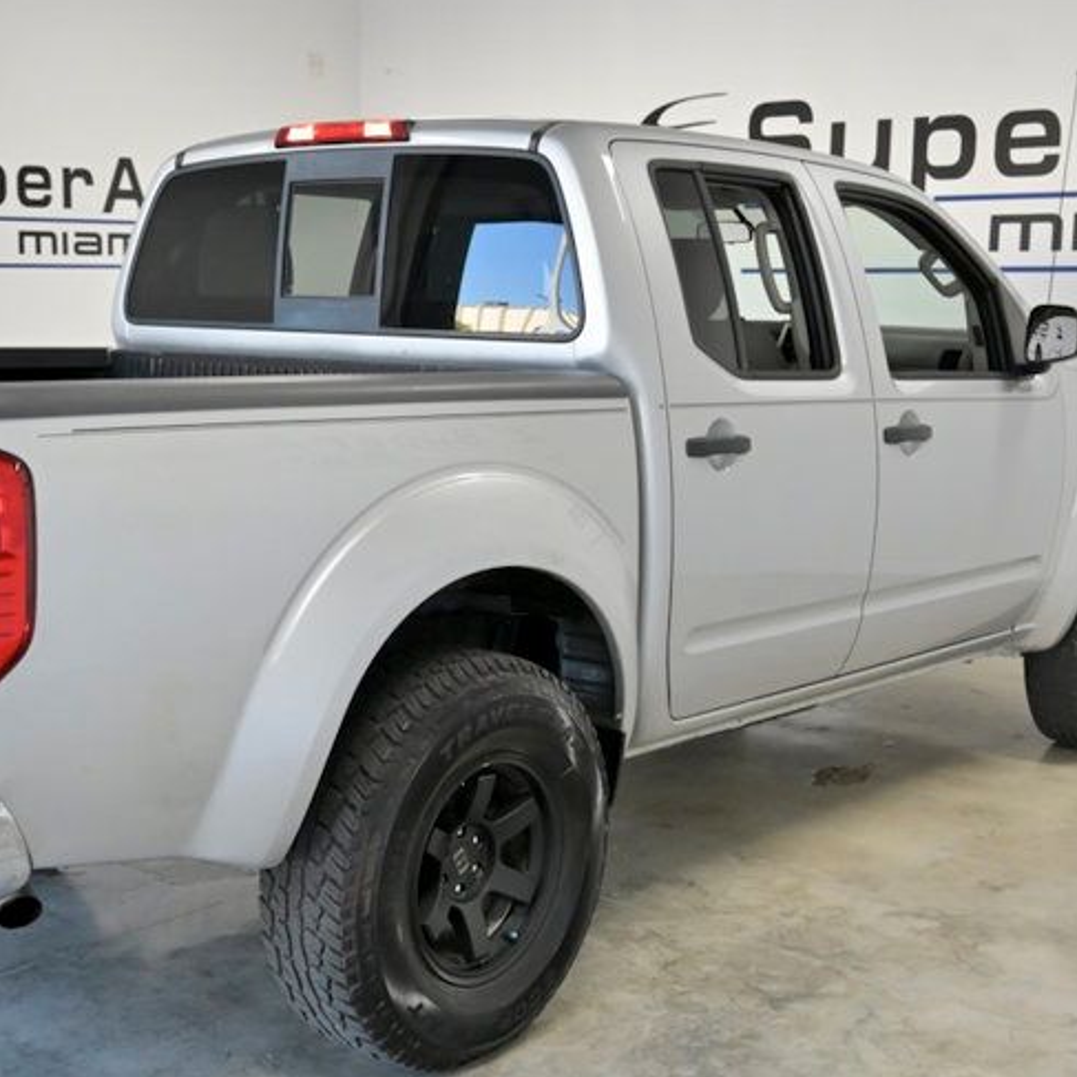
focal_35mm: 50
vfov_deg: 34.0
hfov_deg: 33.7
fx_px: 1760
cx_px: 352
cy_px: 600
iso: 2500
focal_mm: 28
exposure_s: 1/1000
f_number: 4.5
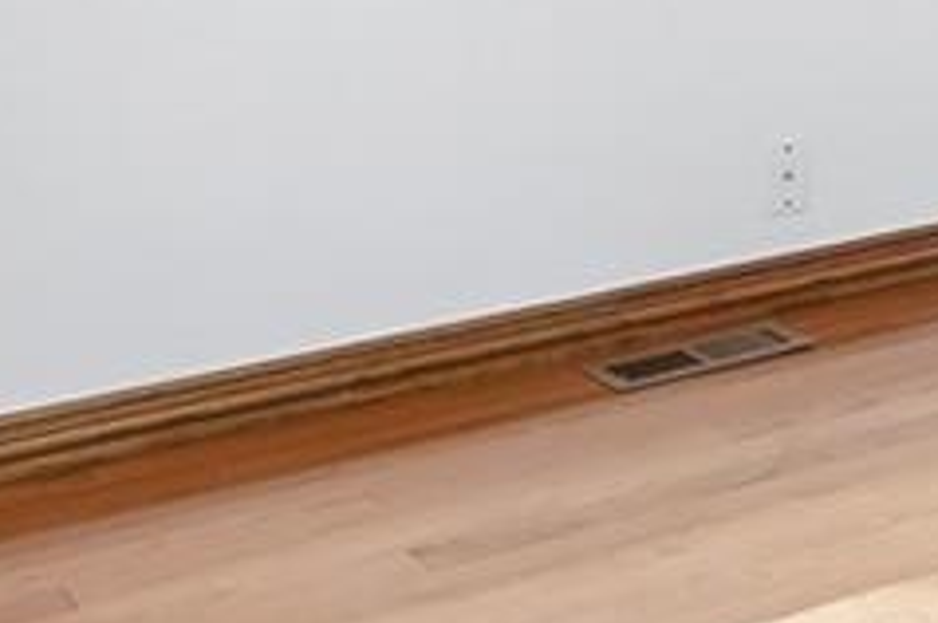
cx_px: 1718
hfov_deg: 16.6
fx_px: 2628
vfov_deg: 12.3
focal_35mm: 101
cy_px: -509
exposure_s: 1/5
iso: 800
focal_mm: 10
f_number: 8
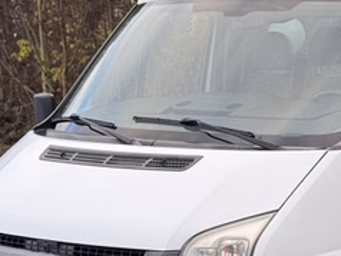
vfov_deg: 11.4
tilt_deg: -6.9
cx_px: 344
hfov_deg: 15.0
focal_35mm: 129
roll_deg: +0.3
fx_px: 1272
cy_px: 256
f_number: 1.78
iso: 64
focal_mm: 6.76
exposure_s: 1/331
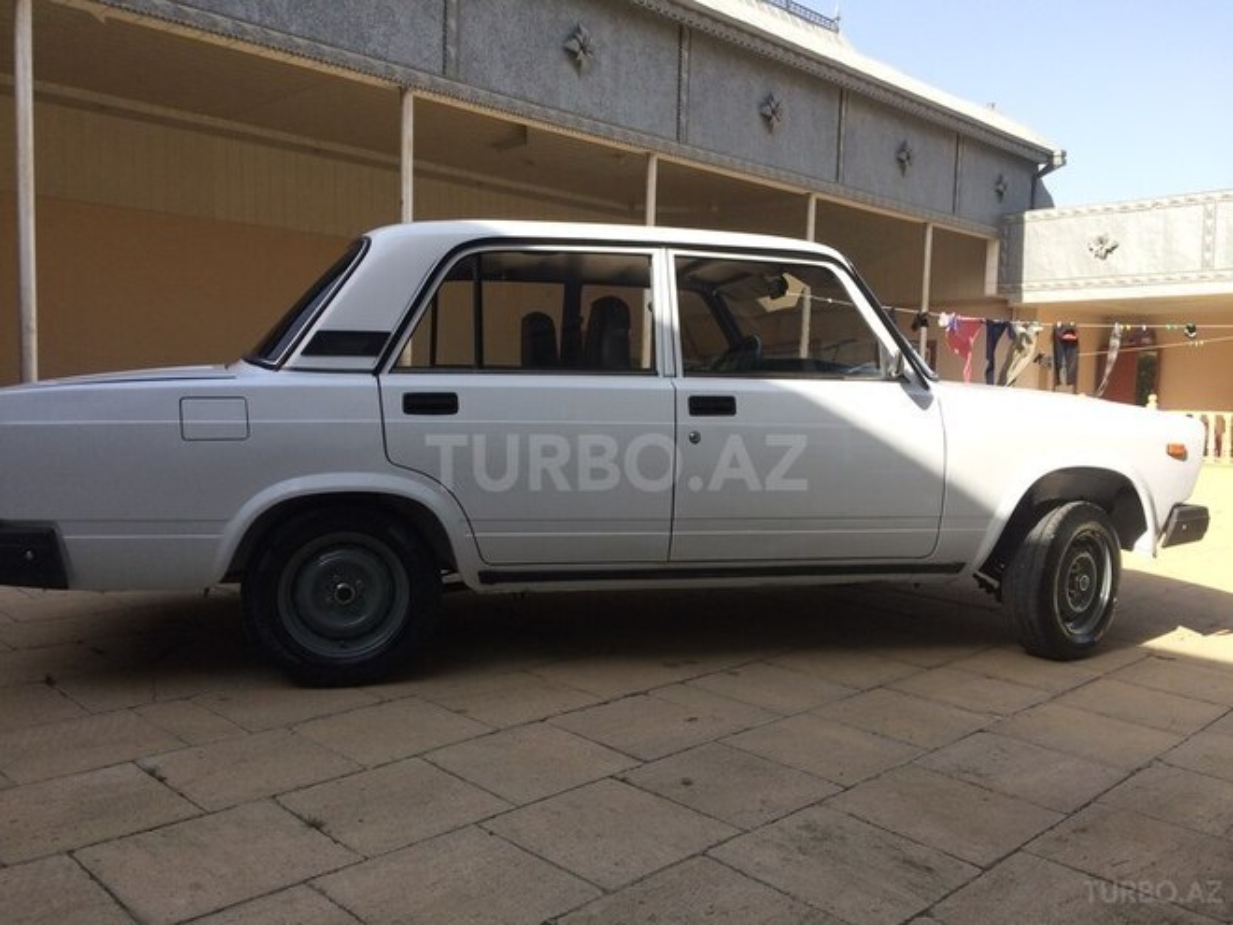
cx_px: 616
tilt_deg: -2.8
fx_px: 1033
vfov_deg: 48.2
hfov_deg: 61.7
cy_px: 462
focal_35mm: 29
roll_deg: -1.6
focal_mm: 4.15
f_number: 2.2
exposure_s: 1/789
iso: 32
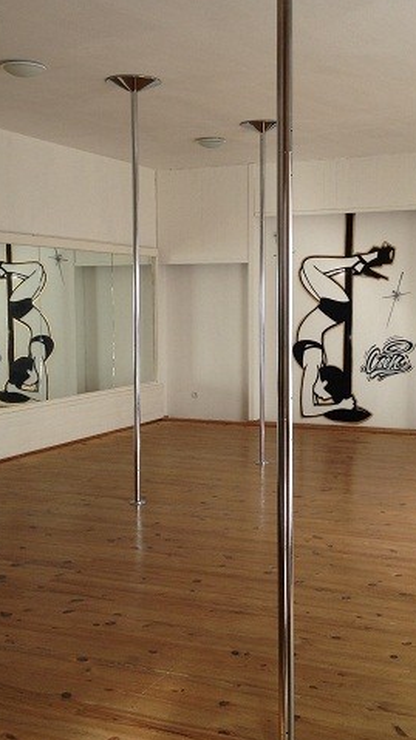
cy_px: 374
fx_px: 1021
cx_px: 225
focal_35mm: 52
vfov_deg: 39.9
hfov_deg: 23.0
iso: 50
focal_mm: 4.28
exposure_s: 1/139
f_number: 2.4
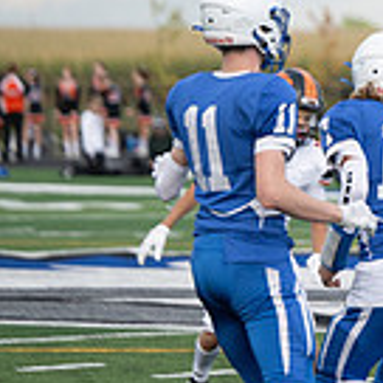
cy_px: 224
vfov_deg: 4.2
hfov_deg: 4.2
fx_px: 5220
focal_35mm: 417
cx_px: 763
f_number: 2.8
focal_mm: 115
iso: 320
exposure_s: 1/1600
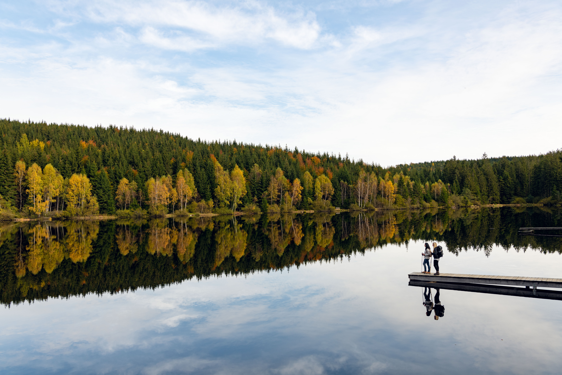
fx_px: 500
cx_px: 281
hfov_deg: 58.7
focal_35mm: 32
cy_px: 188
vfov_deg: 41.1
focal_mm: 32
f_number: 9
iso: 125
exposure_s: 1/160
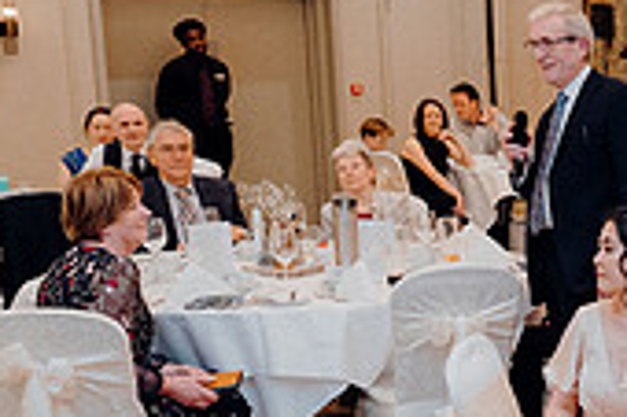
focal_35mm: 82
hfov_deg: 21.0
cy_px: 308
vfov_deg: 16.5
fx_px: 1427
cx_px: 944
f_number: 3.5
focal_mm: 24
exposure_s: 1/160
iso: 3200
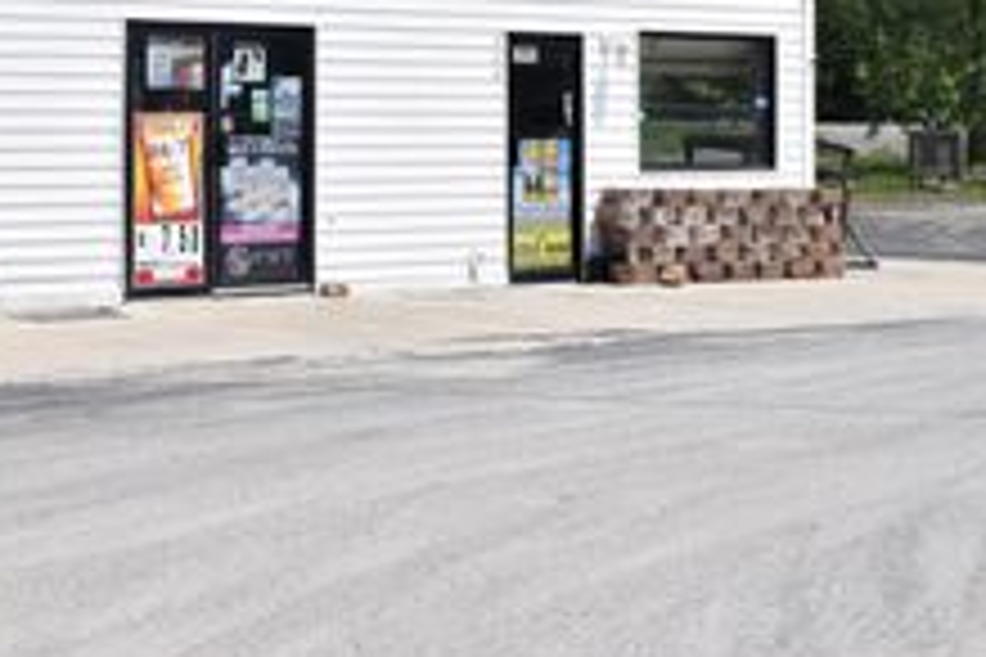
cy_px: 25
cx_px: 495
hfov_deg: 19.3
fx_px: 2907
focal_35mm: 106
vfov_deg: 12.8
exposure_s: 1/500
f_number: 11
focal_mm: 31
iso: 200
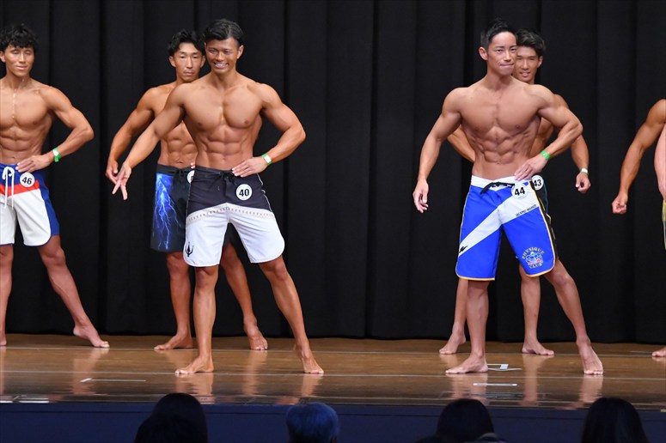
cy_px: 222
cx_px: 333
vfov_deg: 6.3
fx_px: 4013
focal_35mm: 217
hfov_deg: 9.5
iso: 8000
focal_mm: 145
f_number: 5.6
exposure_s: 1/400
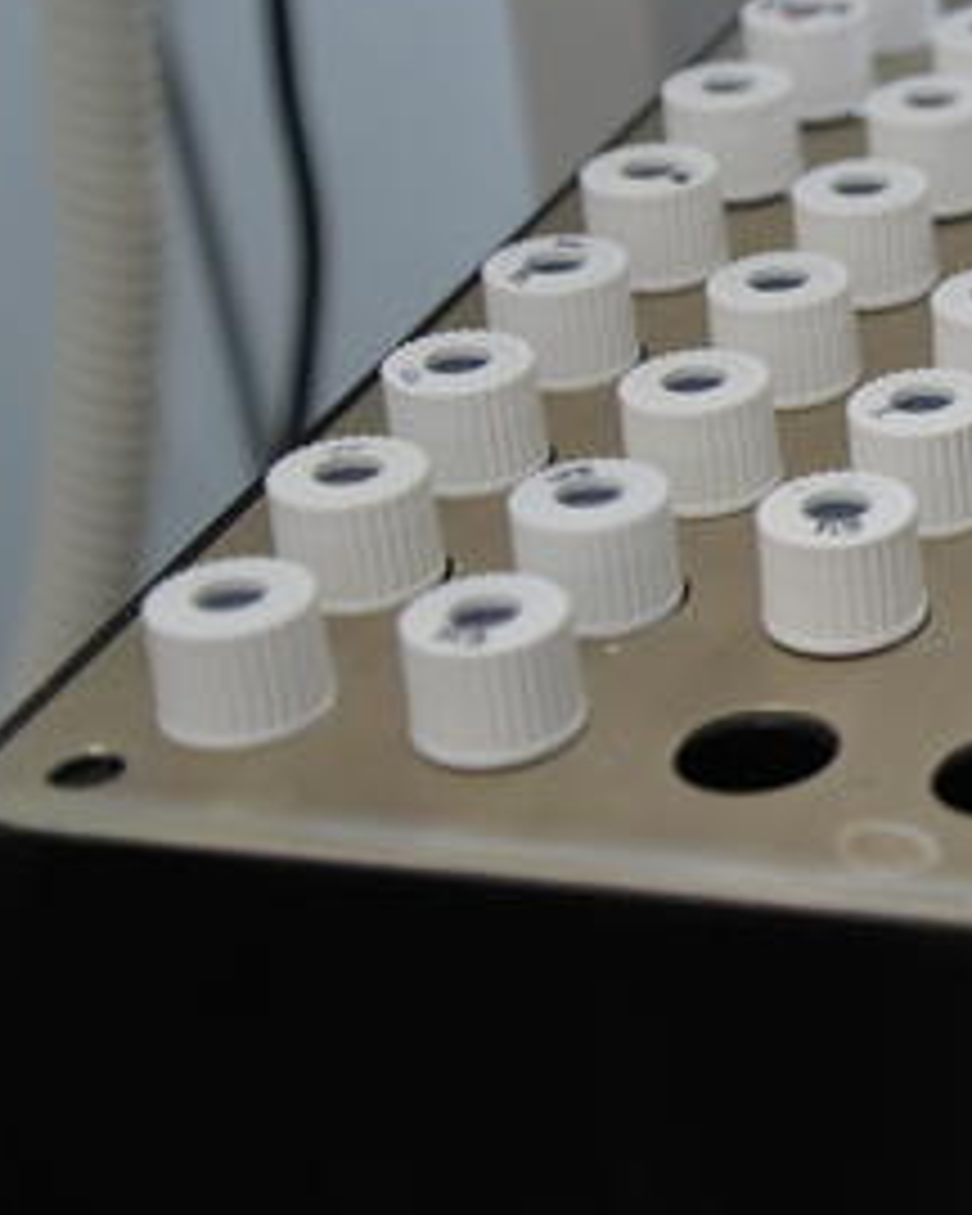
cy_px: 380
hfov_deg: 11.6
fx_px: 4495
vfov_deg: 15.4
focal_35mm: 125
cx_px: 1638
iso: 450
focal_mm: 45
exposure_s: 1/60
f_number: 4.2
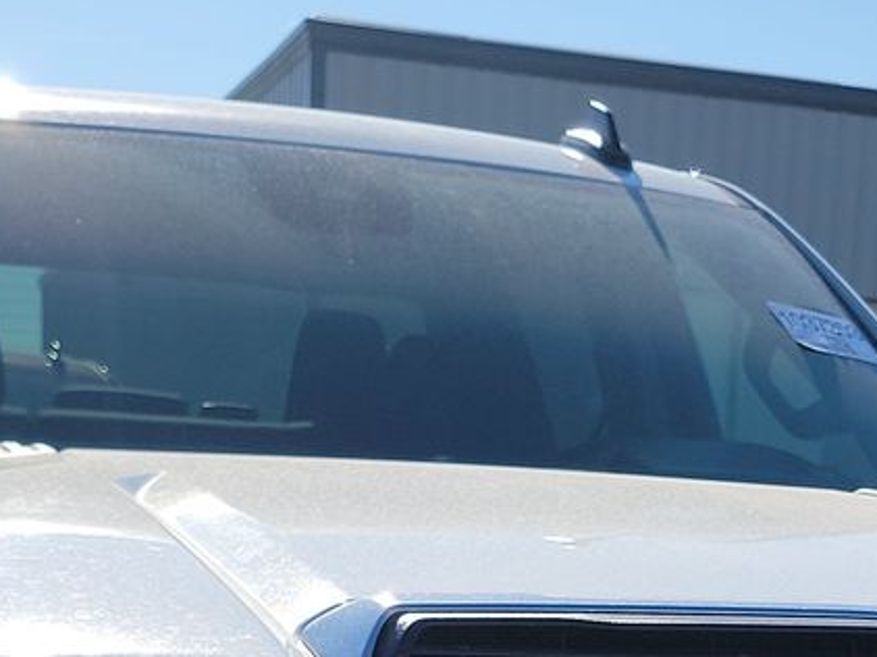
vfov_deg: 14.6
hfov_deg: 21.4
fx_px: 2304
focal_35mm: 91
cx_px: 609
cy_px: 1106
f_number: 1.8
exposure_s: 1/1032
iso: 50
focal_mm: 6.7
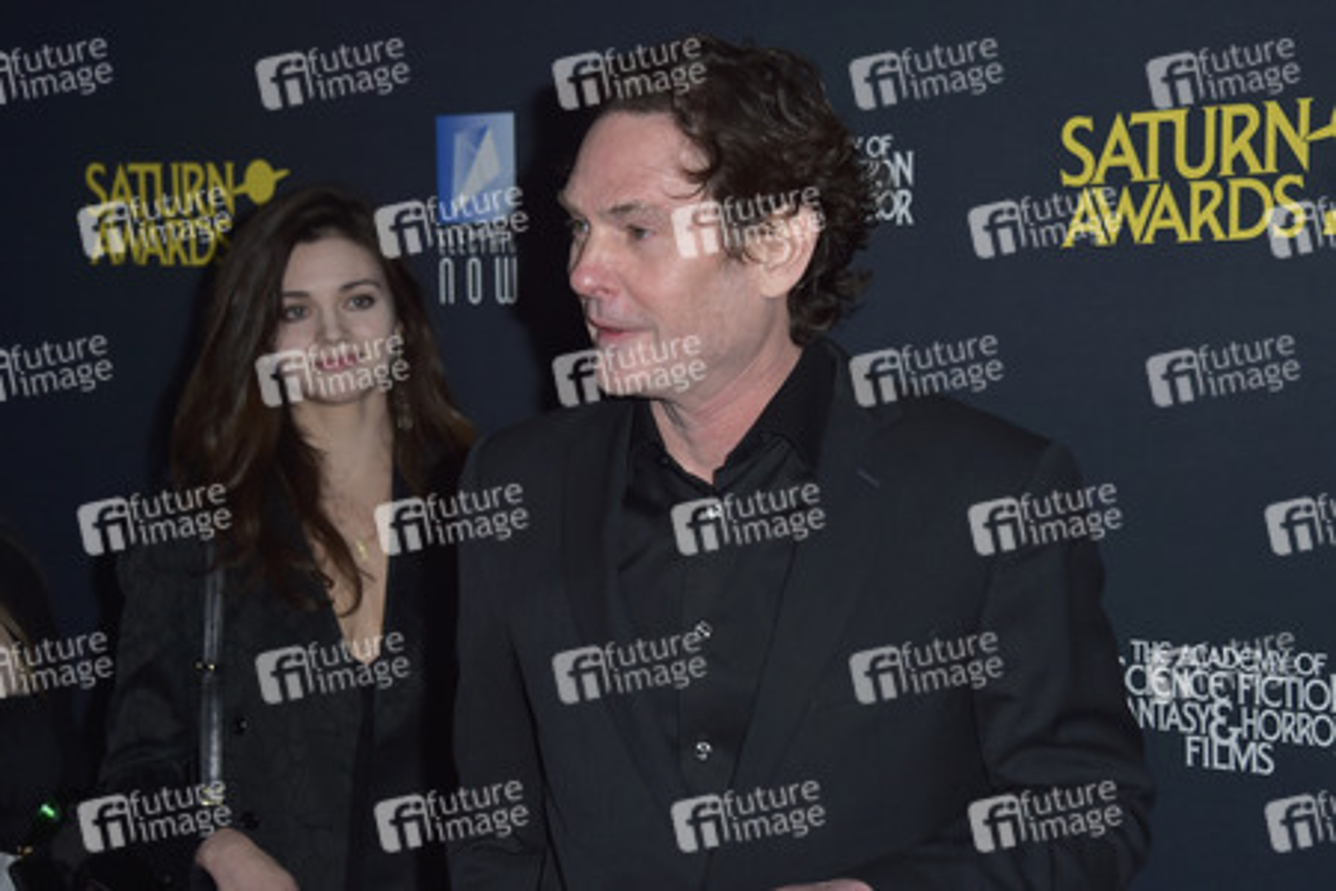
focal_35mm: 78
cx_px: 668
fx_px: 2894
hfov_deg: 26.0
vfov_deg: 17.5
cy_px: 446
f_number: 6.3
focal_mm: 78
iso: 250
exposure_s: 1/250
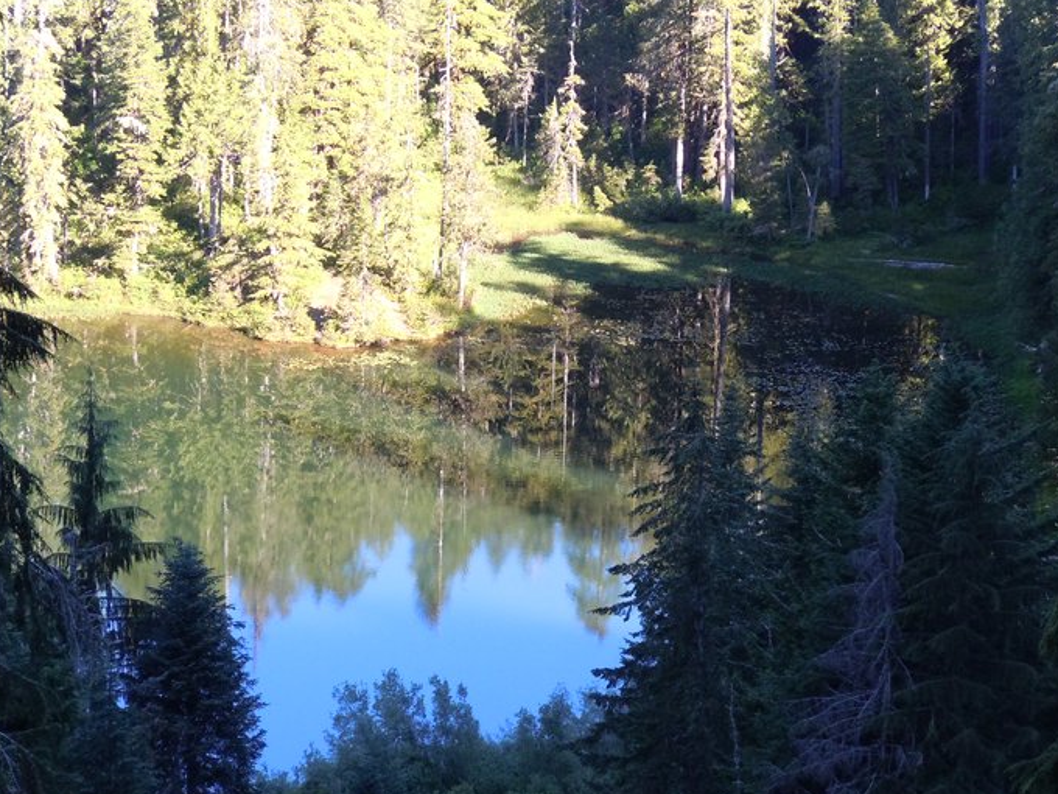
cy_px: 459
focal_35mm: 166
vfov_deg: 8.9
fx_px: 5074
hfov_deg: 11.9
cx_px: 531
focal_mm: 25.3
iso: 250
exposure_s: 1/100
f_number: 5.5
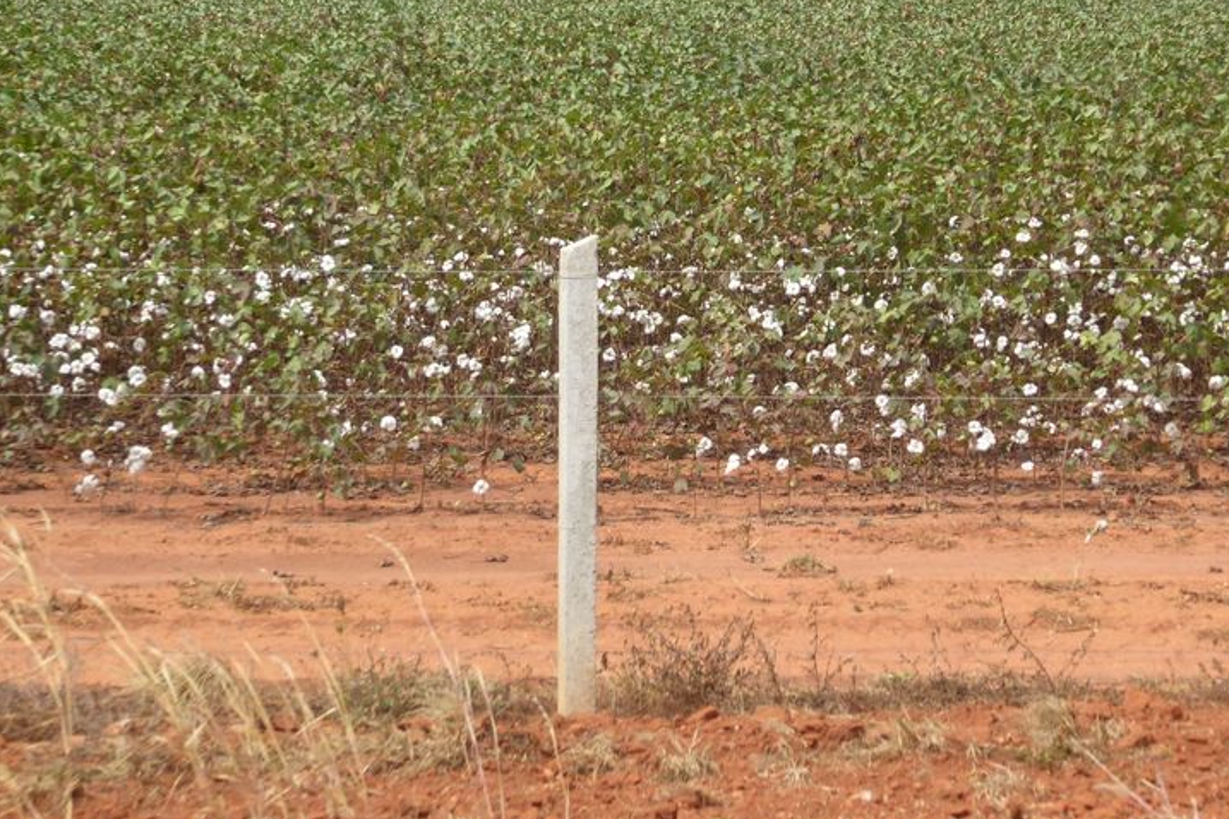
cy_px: 315
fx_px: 8159
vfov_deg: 5.7
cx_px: 648
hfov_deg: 8.6
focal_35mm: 239
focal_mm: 33.2
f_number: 5.6
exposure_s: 1/200
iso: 80
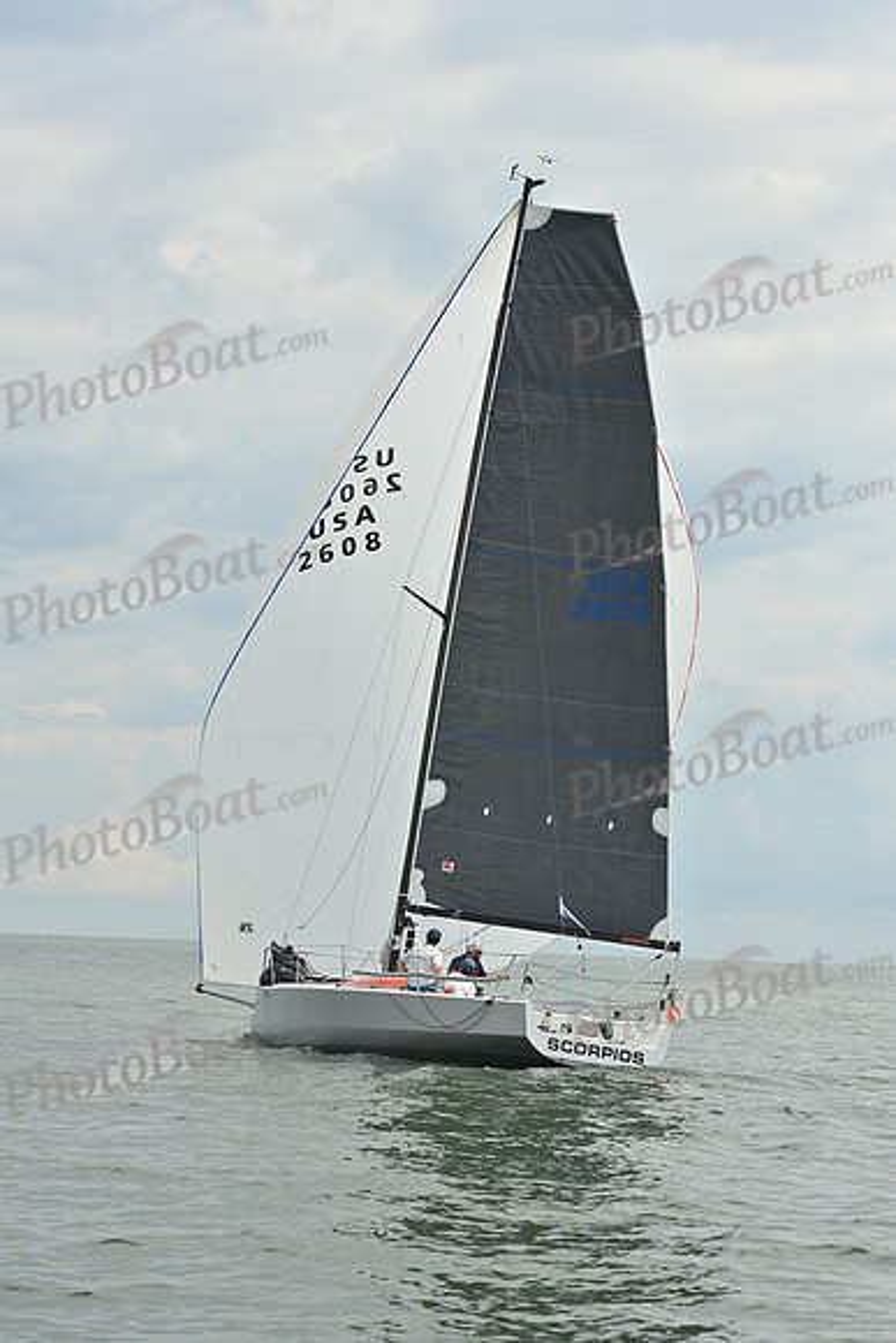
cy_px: 672
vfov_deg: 21.5
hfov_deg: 14.4
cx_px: 448
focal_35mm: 95
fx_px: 3544
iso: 320
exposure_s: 1/1250
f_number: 9
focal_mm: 95
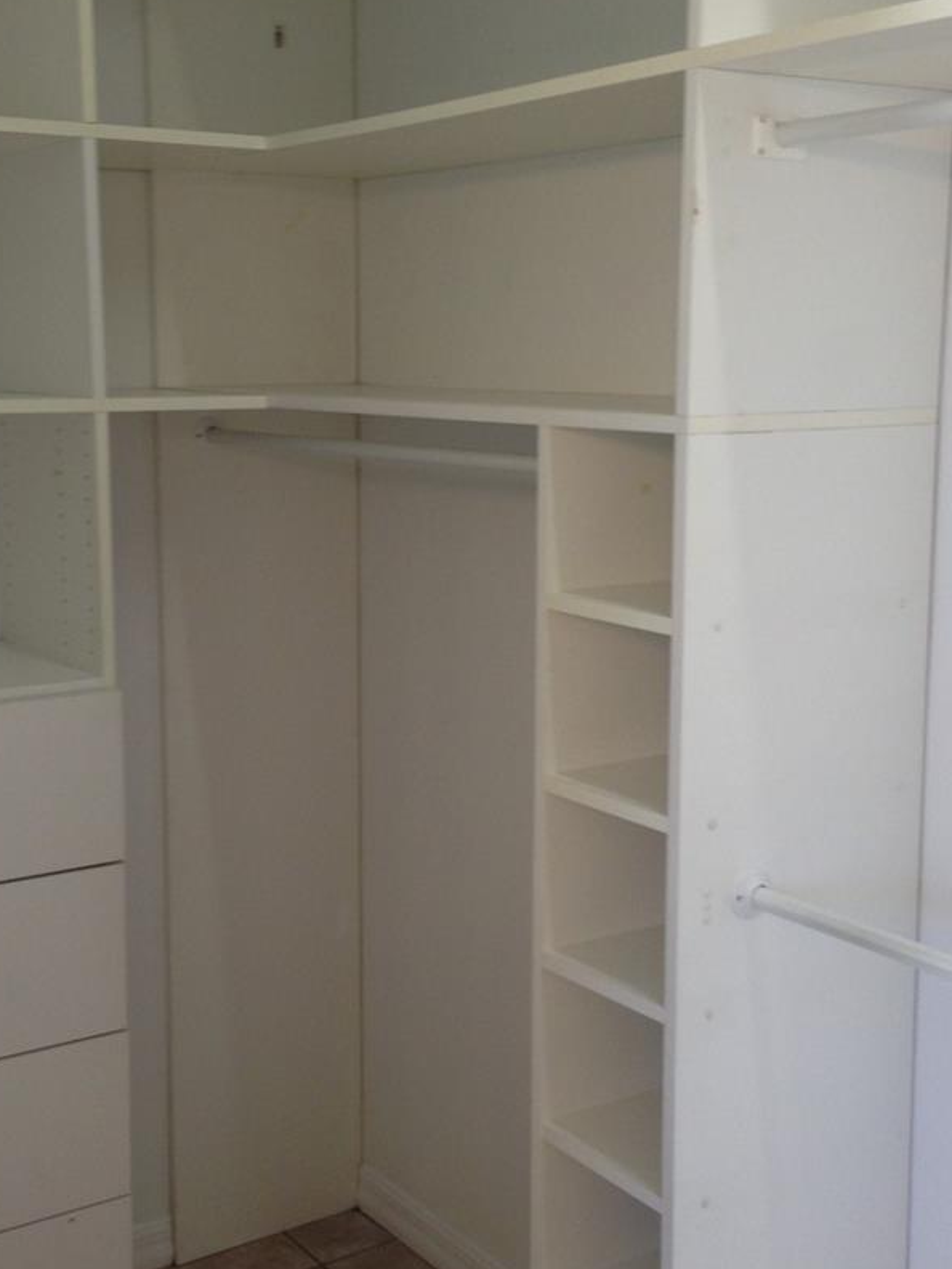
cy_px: 606
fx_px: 1833
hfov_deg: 29.0
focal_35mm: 50
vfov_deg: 38.2
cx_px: 365
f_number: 2.4
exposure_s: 1/24
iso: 50
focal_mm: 4.13
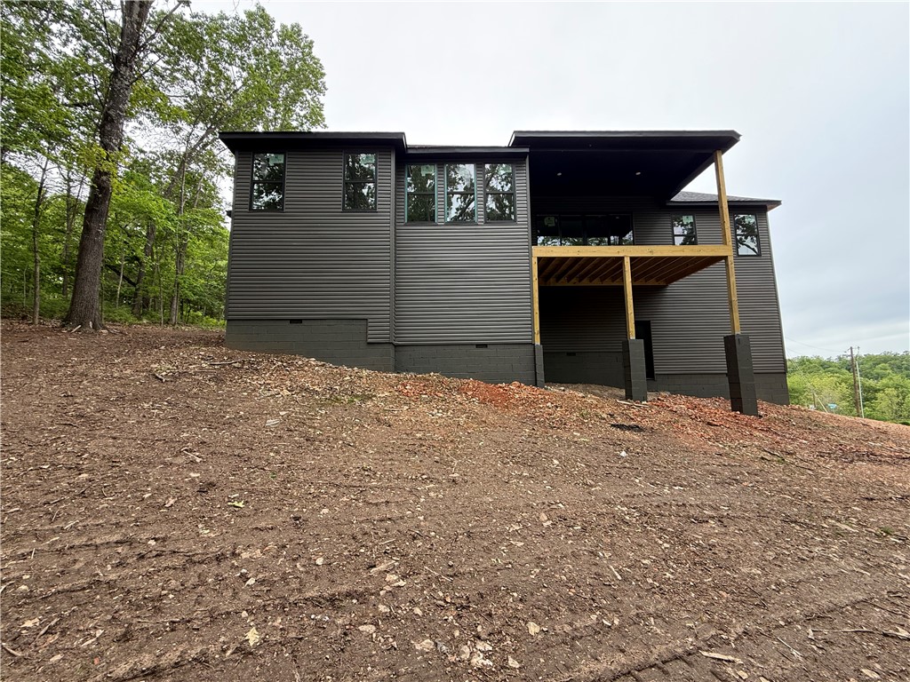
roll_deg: +0.1
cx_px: 455
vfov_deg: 85.7
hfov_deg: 102.1
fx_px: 368
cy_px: 341
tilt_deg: +6.9
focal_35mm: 14
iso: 50
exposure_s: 1/157
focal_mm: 2.22
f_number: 2.2
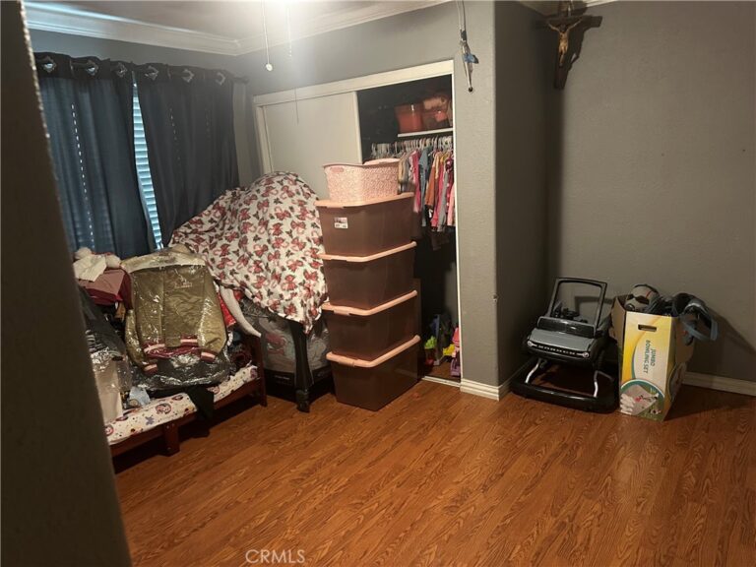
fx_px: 524
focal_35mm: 24
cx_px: 378
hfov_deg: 71.6
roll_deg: +3.1
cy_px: 284
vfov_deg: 56.8
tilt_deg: -12.2
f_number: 1.78
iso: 1000
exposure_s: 1/30
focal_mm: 6.86
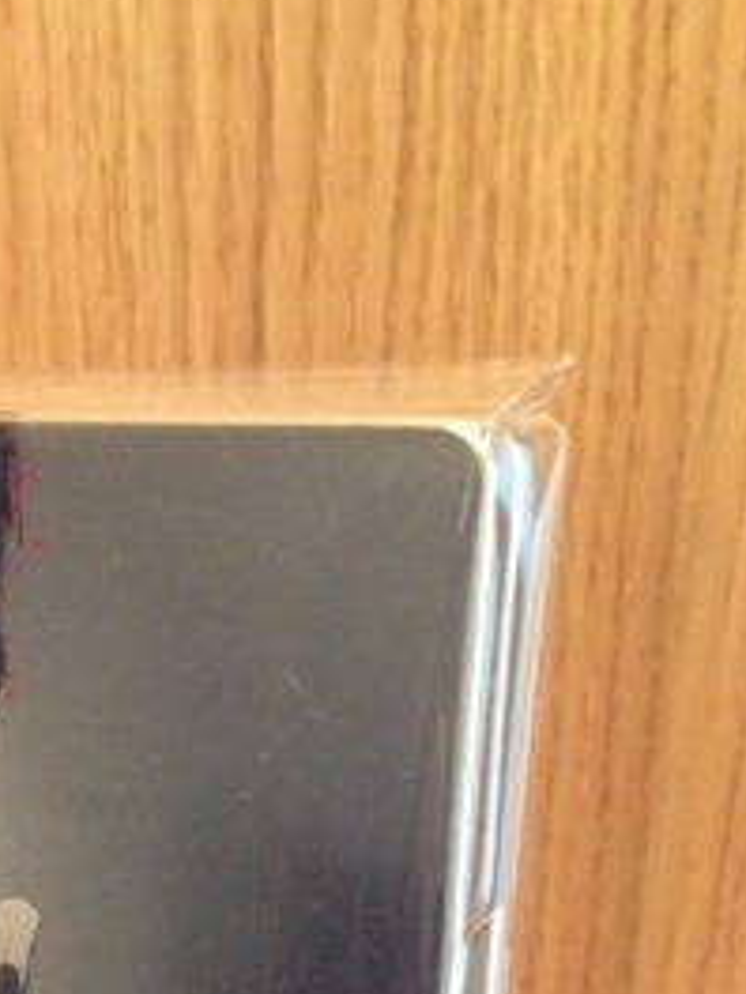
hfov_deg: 17.6
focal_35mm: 80
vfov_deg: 23.3
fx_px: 2299
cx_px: -139
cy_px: 1024
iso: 320
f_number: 2.4
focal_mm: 4.1
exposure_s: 1/20
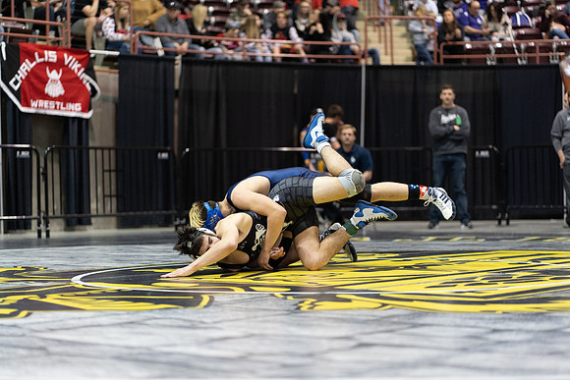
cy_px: 190
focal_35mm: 85
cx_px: 285
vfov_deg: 16.1
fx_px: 1346
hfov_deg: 23.9
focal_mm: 85
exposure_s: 1/500
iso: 2500
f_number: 1.8
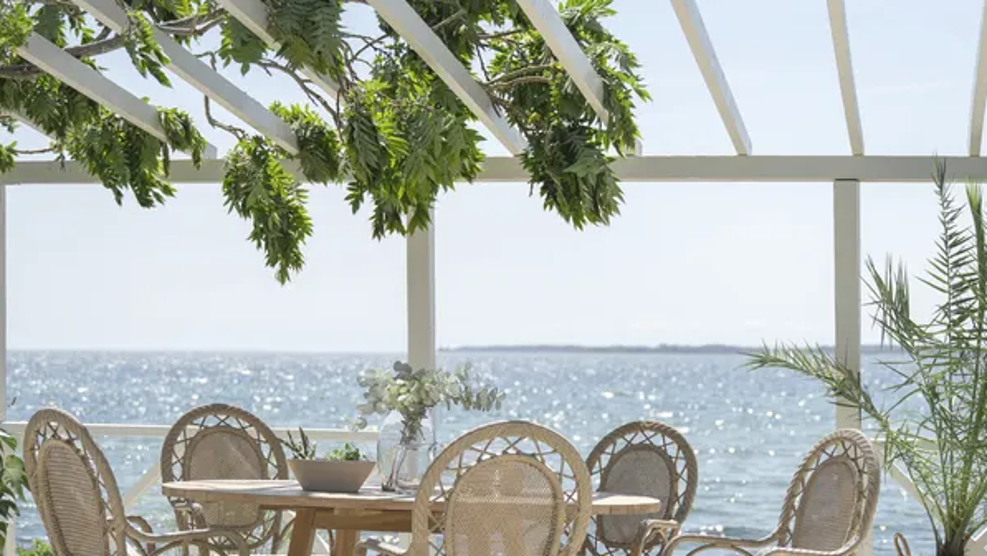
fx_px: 2068
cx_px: 494
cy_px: 400
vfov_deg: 15.2
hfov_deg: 26.8
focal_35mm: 79
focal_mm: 50
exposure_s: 1/2000
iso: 100
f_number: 3.2
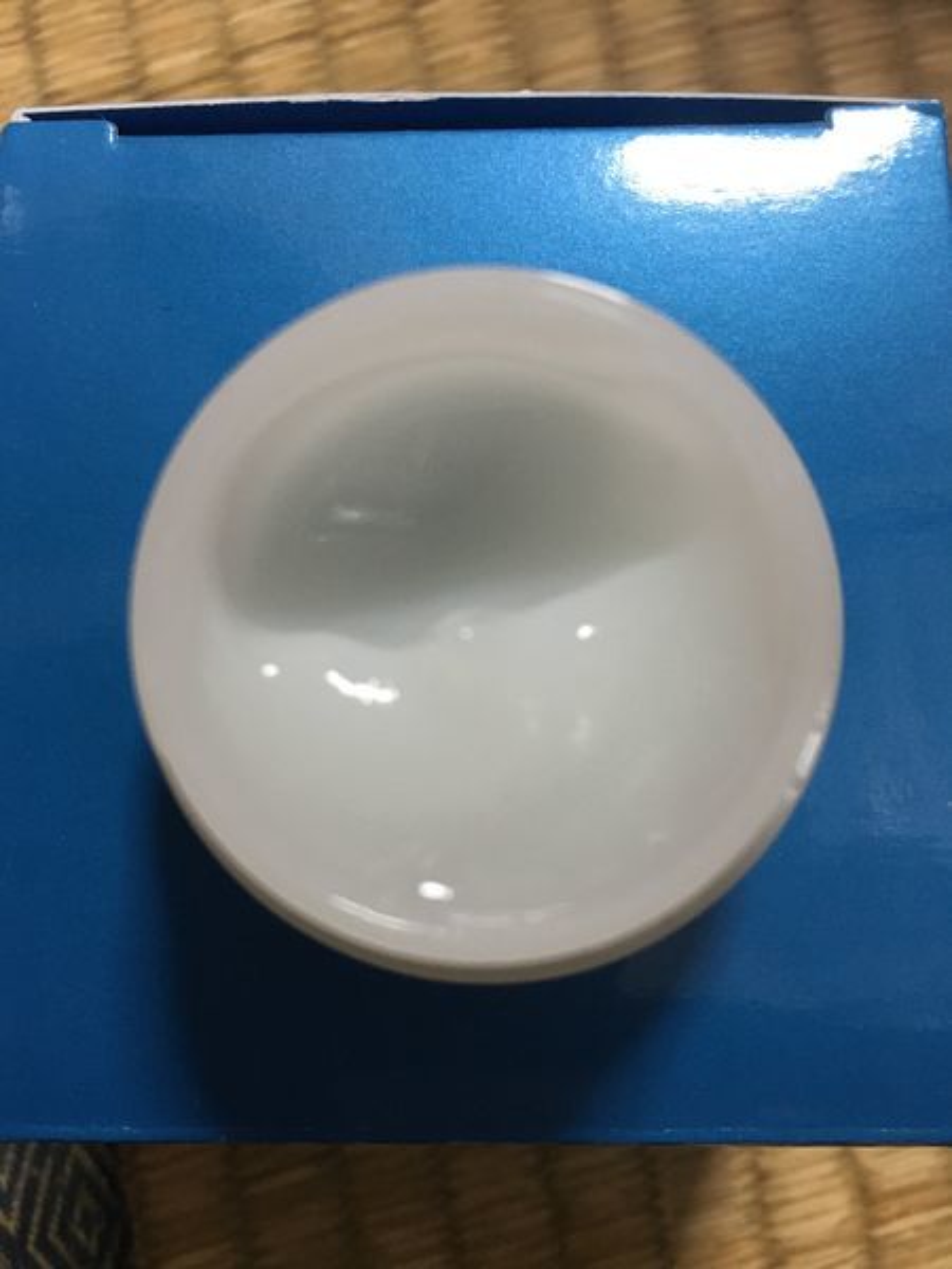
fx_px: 1063
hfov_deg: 48.2
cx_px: 476
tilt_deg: -85.3
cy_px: 634
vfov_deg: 61.7
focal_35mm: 29
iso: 200
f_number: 2.2
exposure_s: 1/25
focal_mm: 4.15
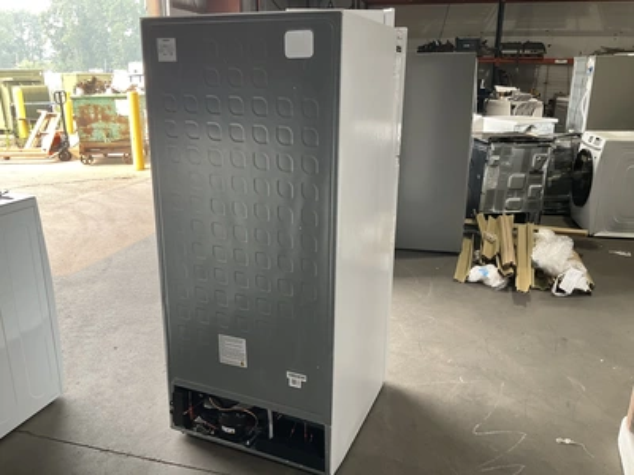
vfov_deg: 48.2
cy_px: 238
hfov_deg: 61.7
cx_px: 317
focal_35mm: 29
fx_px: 531
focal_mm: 3
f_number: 1.8
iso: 40
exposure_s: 1/122
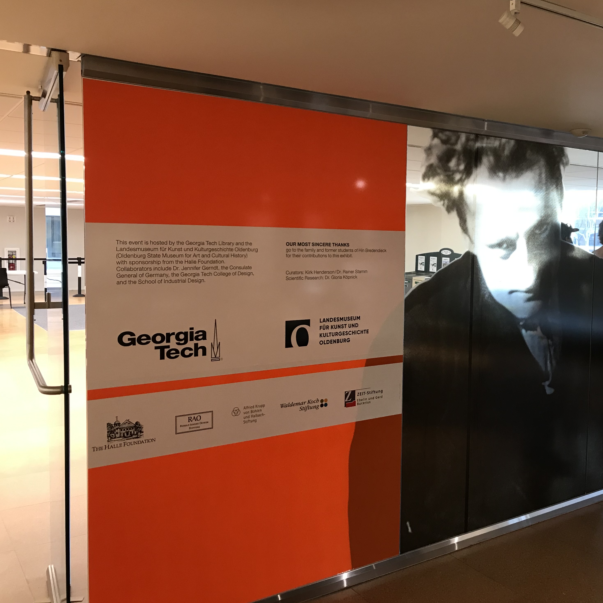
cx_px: 401
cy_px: 297
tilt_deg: -3.5
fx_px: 670
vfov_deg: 48.4
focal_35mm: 34
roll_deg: -0.8
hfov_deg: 47.7
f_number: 1.8
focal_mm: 3.99
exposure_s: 1/17
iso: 40
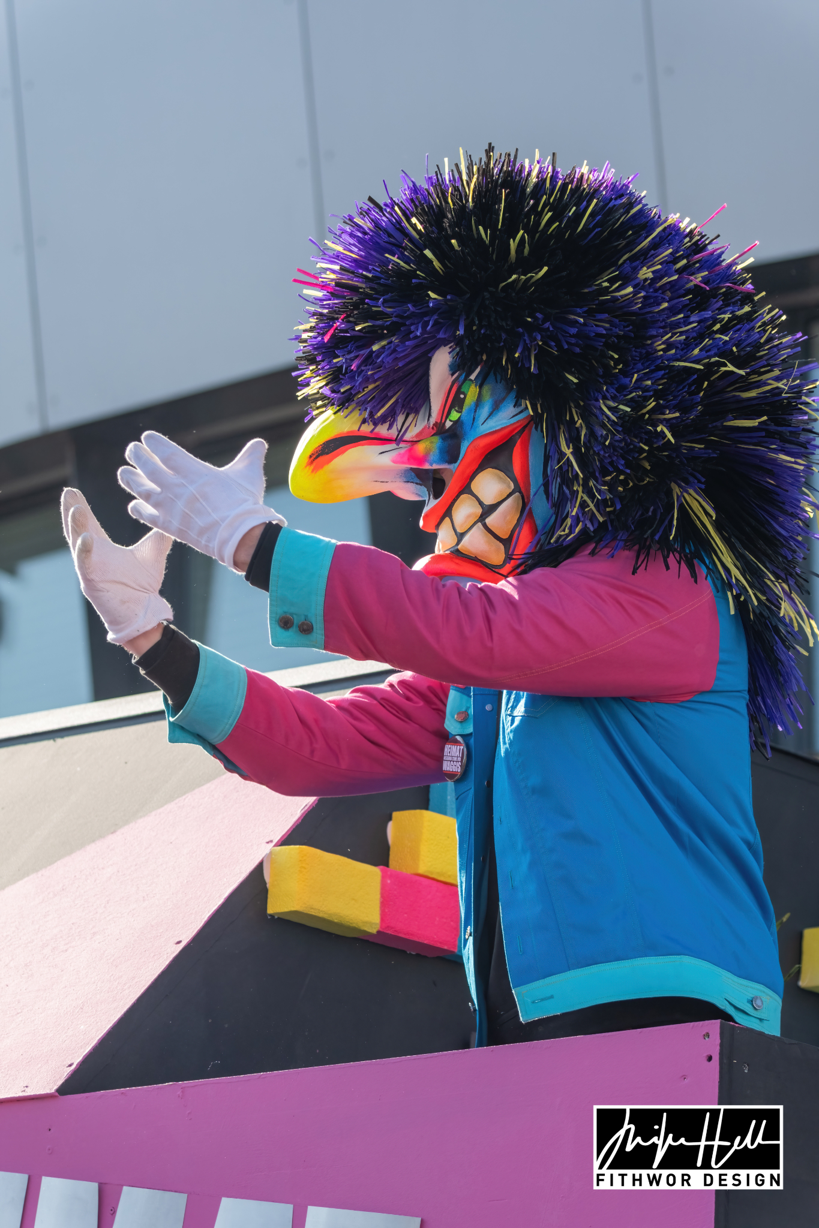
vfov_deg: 12.0
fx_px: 5836
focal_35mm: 171
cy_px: 614
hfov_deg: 8.0
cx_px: 410
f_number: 4.5
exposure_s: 1/1000
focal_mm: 114
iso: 400
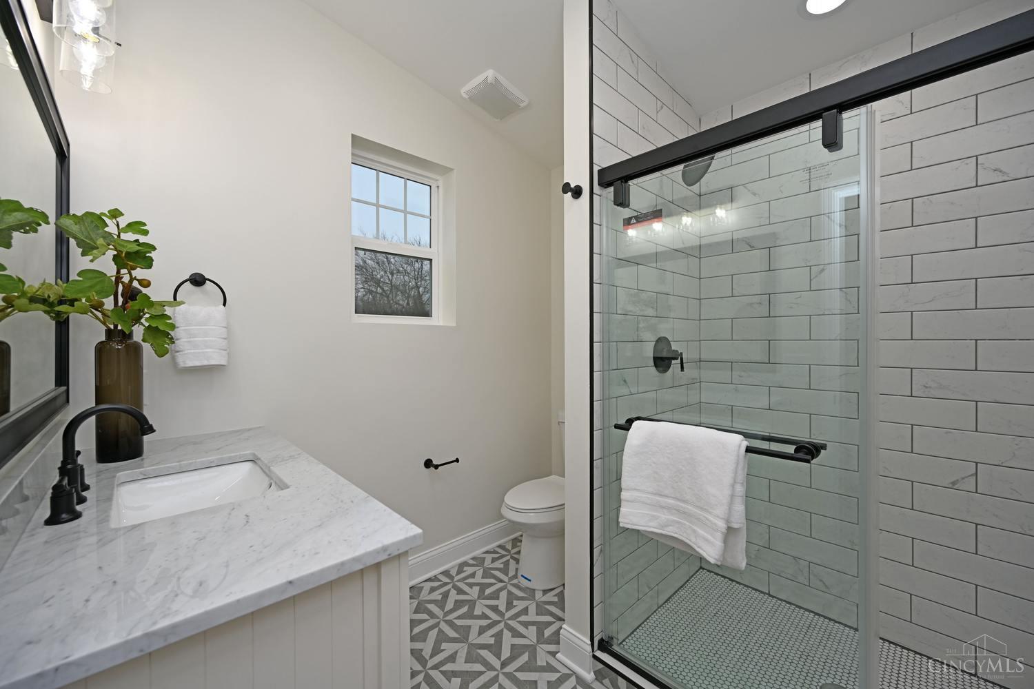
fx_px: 402
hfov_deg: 104.3
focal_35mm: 14
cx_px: 517
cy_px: 344
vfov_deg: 81.2
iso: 180
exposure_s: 1/100
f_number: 5
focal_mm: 14
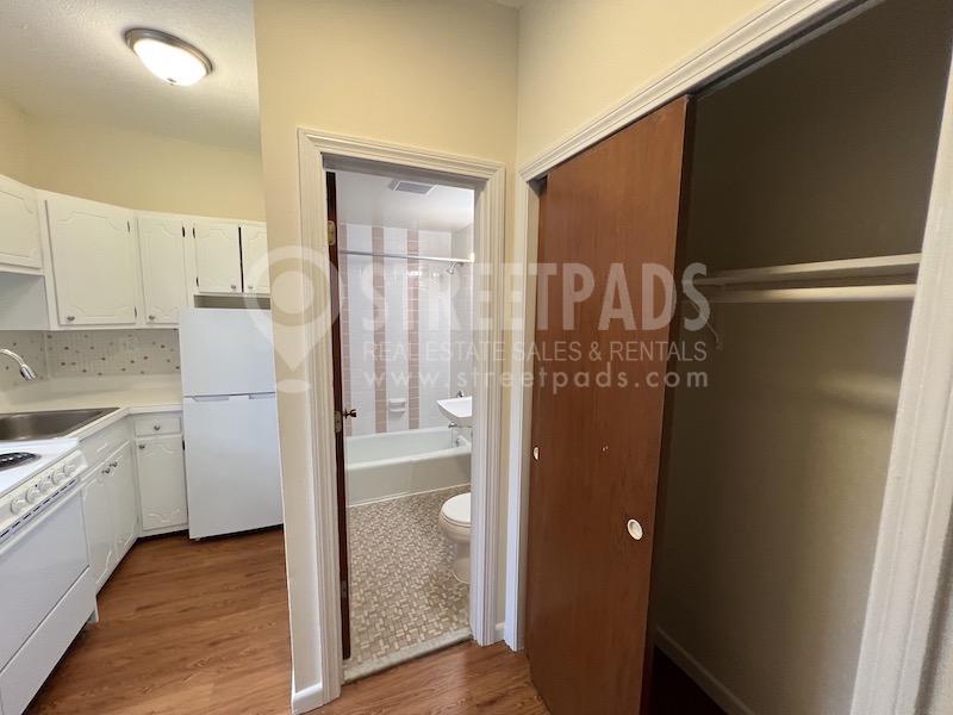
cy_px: 358
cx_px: 476
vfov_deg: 89.9
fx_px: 358
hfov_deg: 106.2
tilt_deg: -6.1
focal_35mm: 13
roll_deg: -0.3
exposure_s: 1/120
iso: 250
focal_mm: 1.57
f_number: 1.8
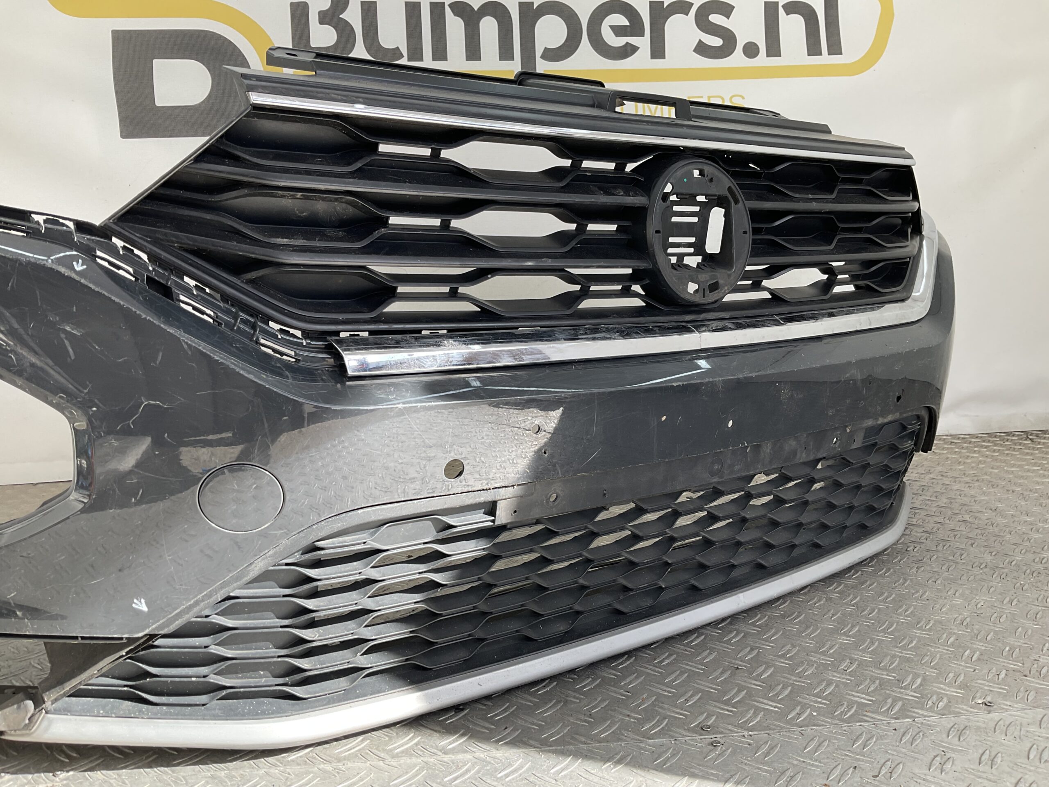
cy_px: 394
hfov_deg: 61.7
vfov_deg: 48.2
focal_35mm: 29
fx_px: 879
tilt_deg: -7.0
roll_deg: +0.0
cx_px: 524
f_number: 1.8
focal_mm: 3
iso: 16
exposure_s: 1/198
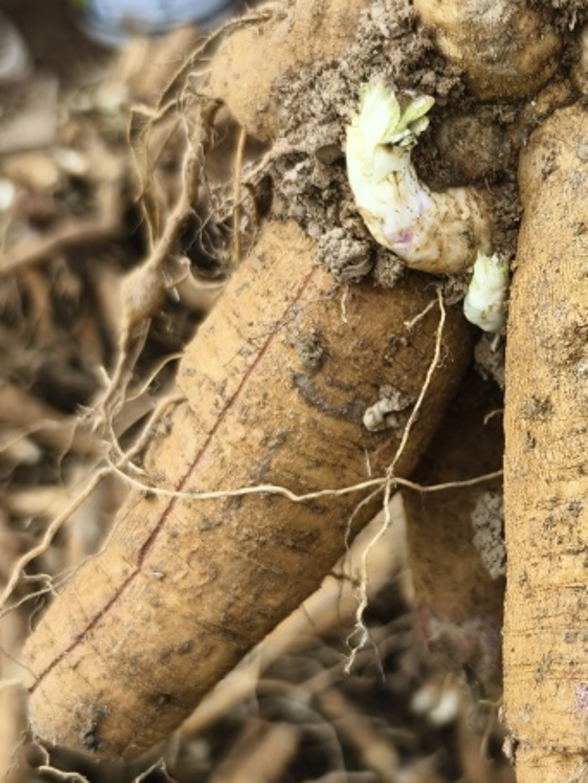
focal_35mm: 54
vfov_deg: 35.5
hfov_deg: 25.9
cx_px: 559
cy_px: 420
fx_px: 1222
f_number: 1.57
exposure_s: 1/305
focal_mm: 5.6
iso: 72
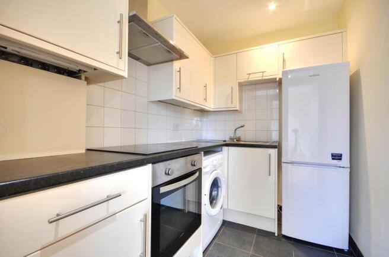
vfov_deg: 77.0
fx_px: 162
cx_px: 194
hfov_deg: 100.5
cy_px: 128
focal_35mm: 15
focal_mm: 10
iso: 100
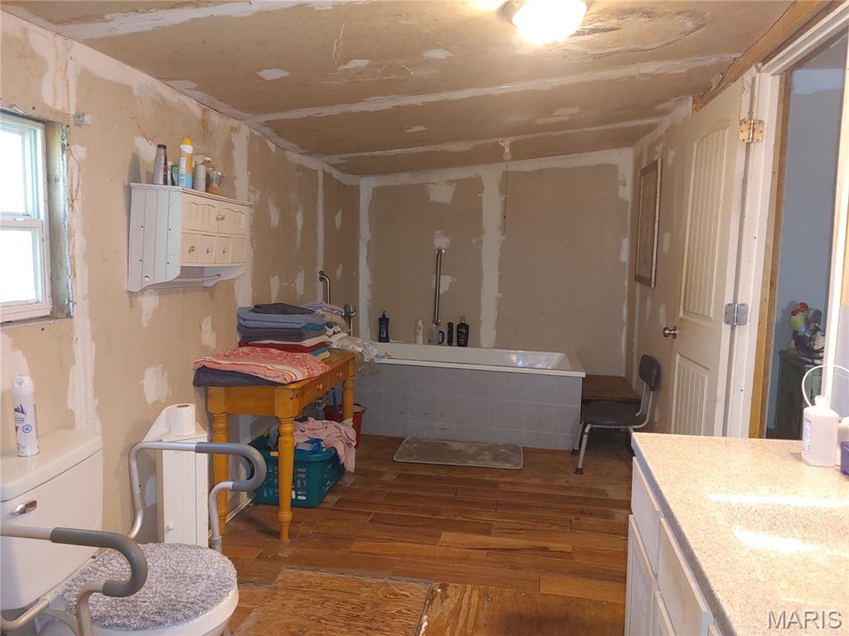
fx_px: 638
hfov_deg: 67.3
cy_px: 318
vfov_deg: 53.1
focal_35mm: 26
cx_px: 424
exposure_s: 1/15
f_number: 1.8
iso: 200
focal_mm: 4.81
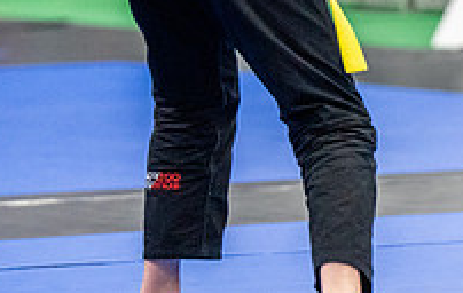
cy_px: 0
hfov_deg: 4.2
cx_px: 454
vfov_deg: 2.7
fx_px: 6245
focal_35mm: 493
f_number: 2.8
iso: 5000
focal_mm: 150
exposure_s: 1/500
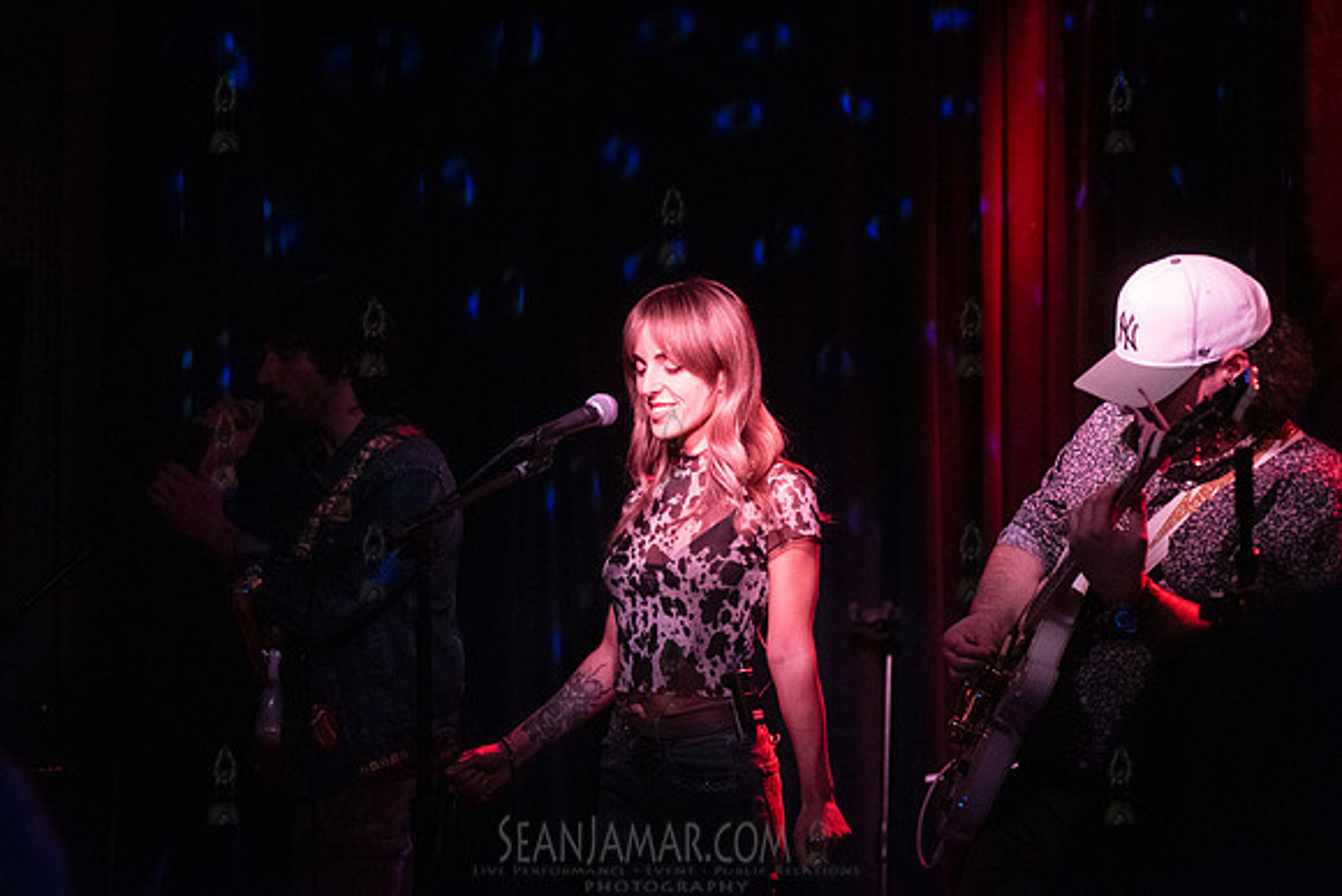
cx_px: 671
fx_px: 2983
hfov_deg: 25.4
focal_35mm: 80
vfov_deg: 17.1
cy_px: 448
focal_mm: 80
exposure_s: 1/320
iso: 8000
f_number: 2.8
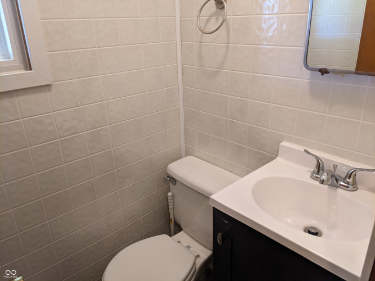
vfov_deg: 51.3
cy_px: 140
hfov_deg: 65.3
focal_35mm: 27
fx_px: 292
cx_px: 188
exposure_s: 1/25
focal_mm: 4.38
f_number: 1.73
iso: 64
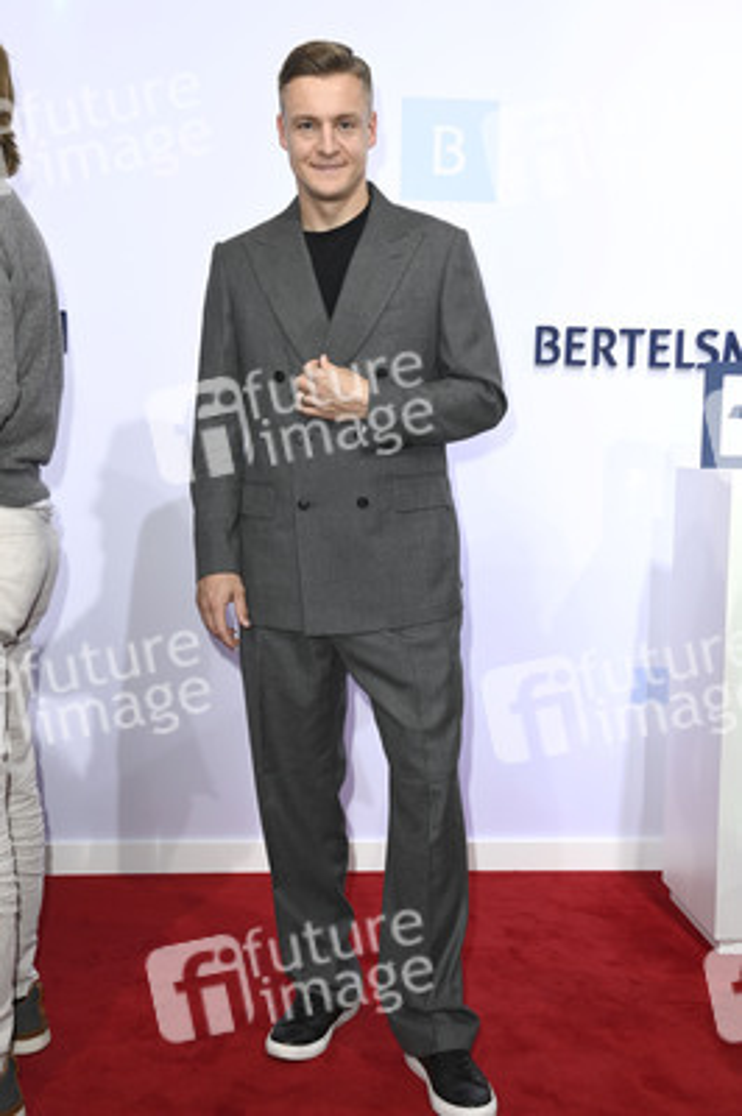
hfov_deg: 30.5
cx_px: 371
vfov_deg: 44.5
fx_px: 1363
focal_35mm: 44
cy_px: 558
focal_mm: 44
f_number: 6.3
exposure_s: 1/250
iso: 400
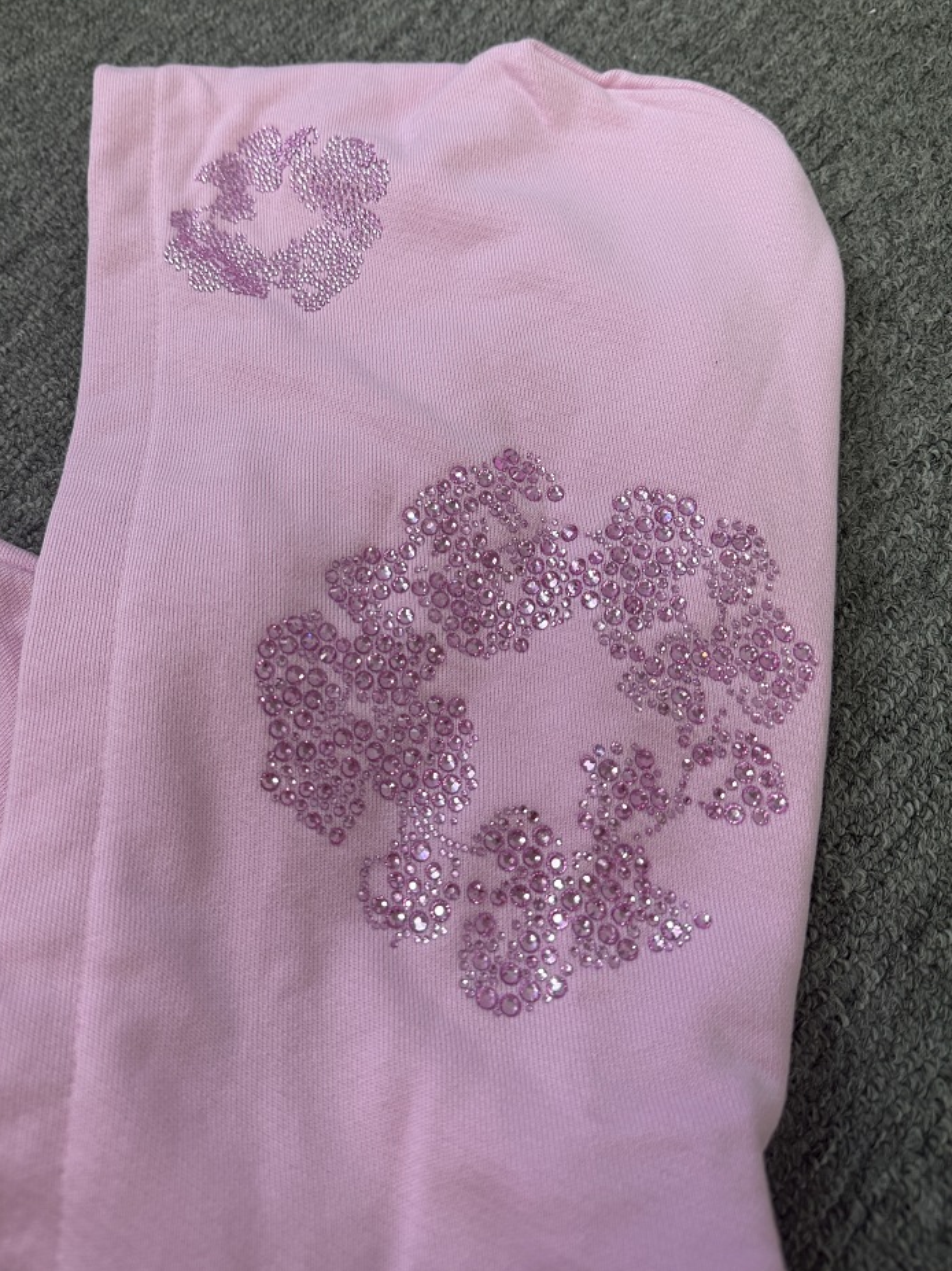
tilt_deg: -64.3
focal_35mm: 28
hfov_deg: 49.5
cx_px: 398
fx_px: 1027
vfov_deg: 63.3
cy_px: 559
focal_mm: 6.76
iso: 100
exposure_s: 1/100
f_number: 1.78
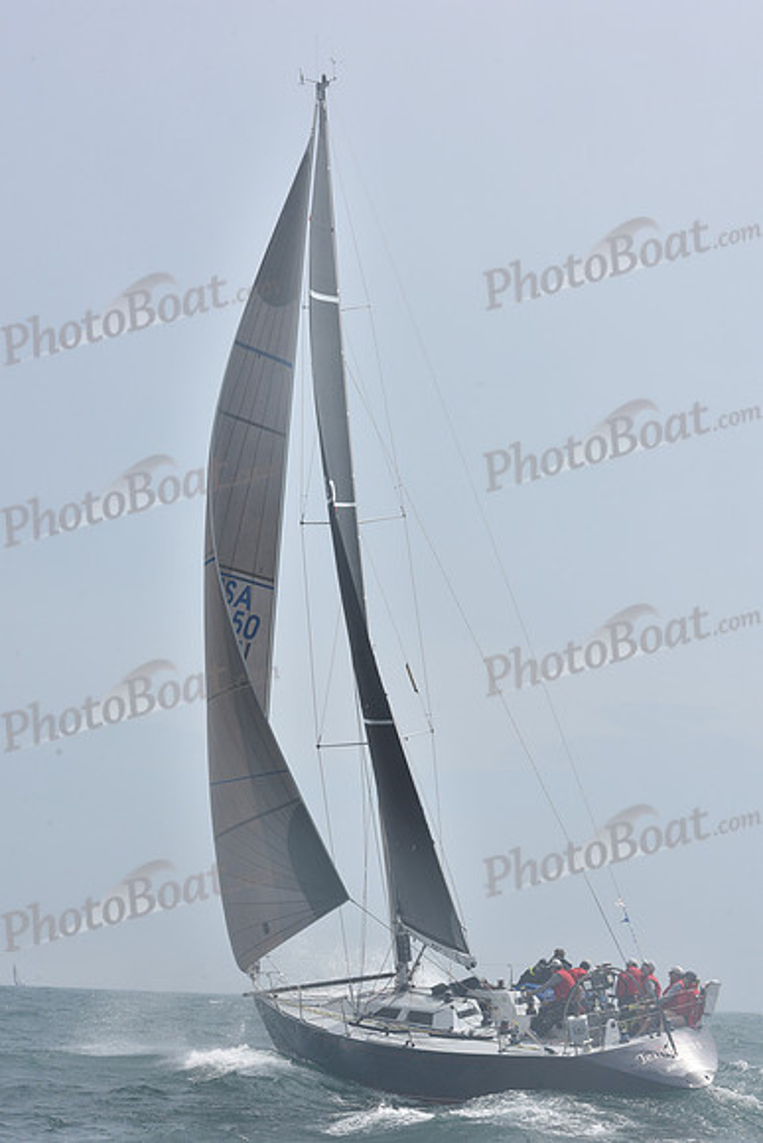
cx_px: 382
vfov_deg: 28.8
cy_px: 572
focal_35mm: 70
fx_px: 2224
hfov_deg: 19.5
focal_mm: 70
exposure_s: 1/800
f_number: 13
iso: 320
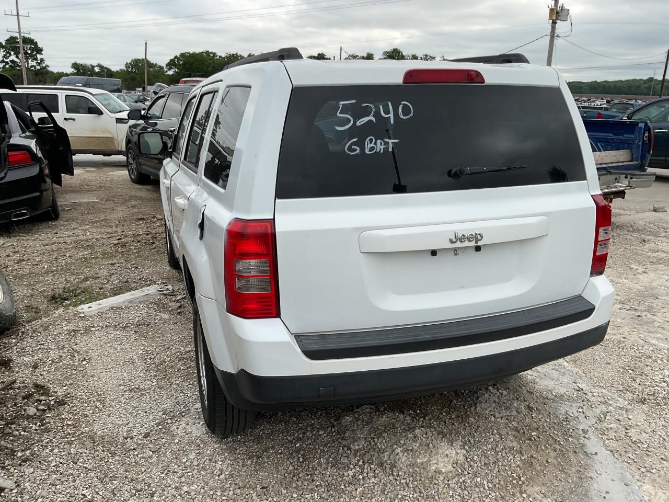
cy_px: 251
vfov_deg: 48.2
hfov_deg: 61.7
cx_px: 334
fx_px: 560
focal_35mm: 29
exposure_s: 1/1250
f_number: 1.8
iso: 16
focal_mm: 3
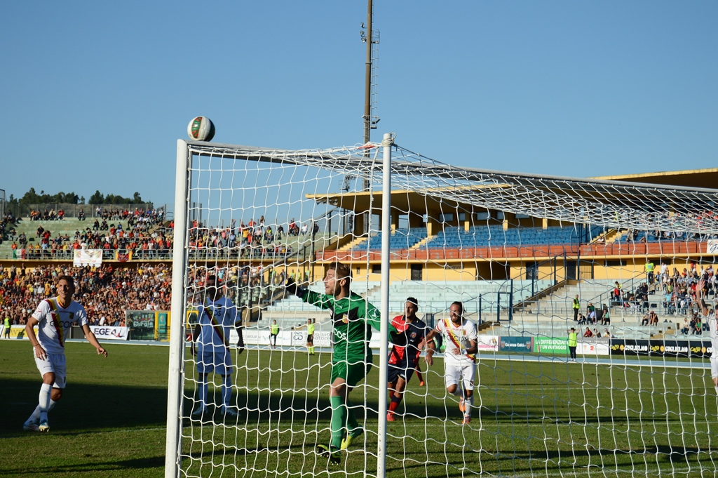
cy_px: 239
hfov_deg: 24.6
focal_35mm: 82
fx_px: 1644
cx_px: 359
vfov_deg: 16.5
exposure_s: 1/1250
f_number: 6.3
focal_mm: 55
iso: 200
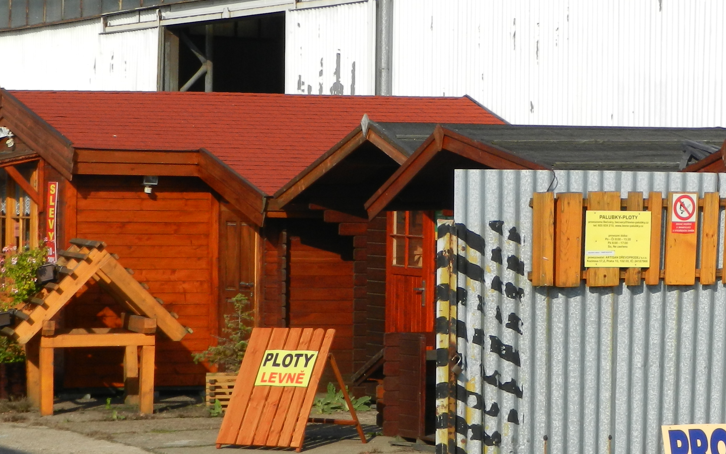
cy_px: 306
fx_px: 3027
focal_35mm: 153
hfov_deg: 13.7
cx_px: 348
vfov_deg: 8.6
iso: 160
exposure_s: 1/1000
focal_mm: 14.1
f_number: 4.8
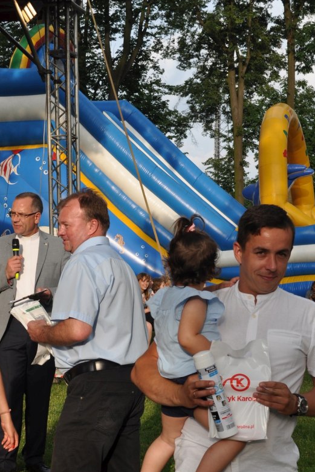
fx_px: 876
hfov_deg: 20.4
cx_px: 183
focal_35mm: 67
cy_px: 354
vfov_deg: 29.7
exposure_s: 1/250
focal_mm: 29
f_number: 8
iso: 200
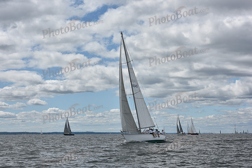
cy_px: 84
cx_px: 126
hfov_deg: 28.8
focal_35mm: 70
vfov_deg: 19.5
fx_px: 490
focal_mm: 70
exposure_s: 1/800
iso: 250
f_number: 11
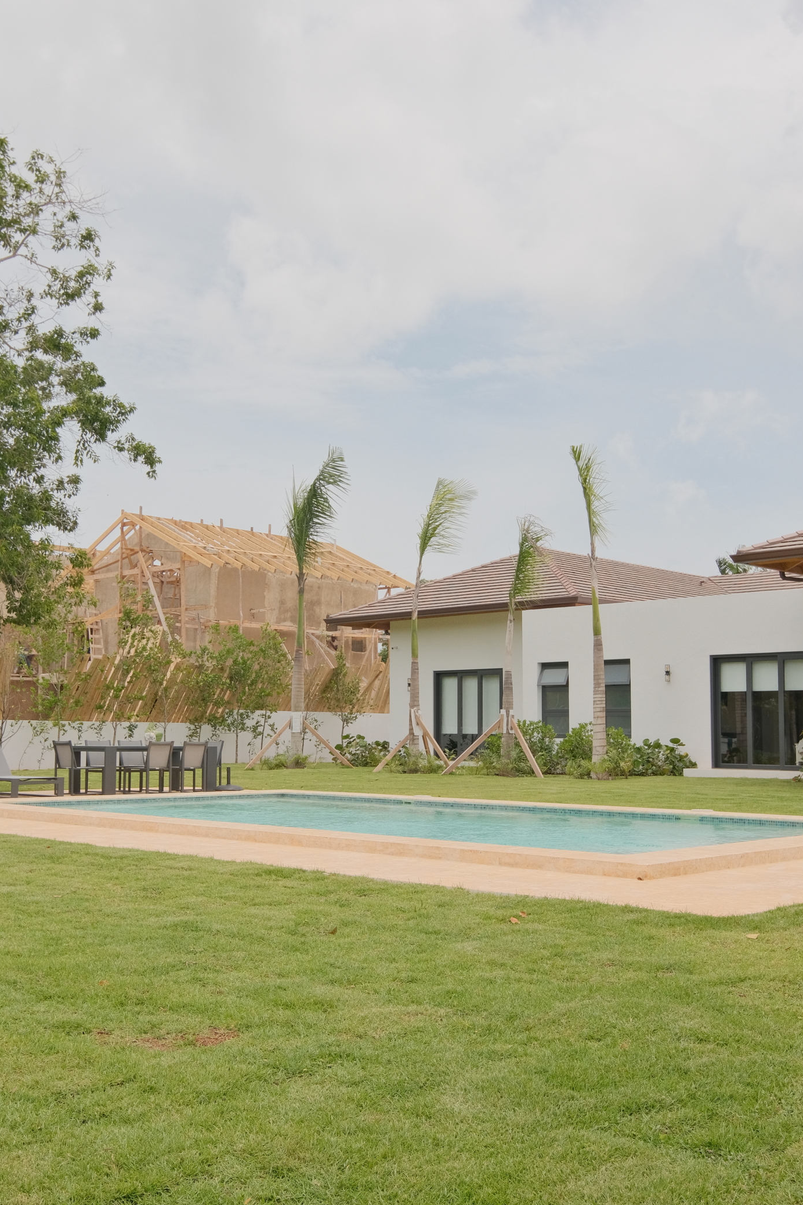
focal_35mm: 37
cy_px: 622
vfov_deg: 51.9
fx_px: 1238
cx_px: 322
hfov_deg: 35.8
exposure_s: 1/800
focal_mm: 20
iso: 640
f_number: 8
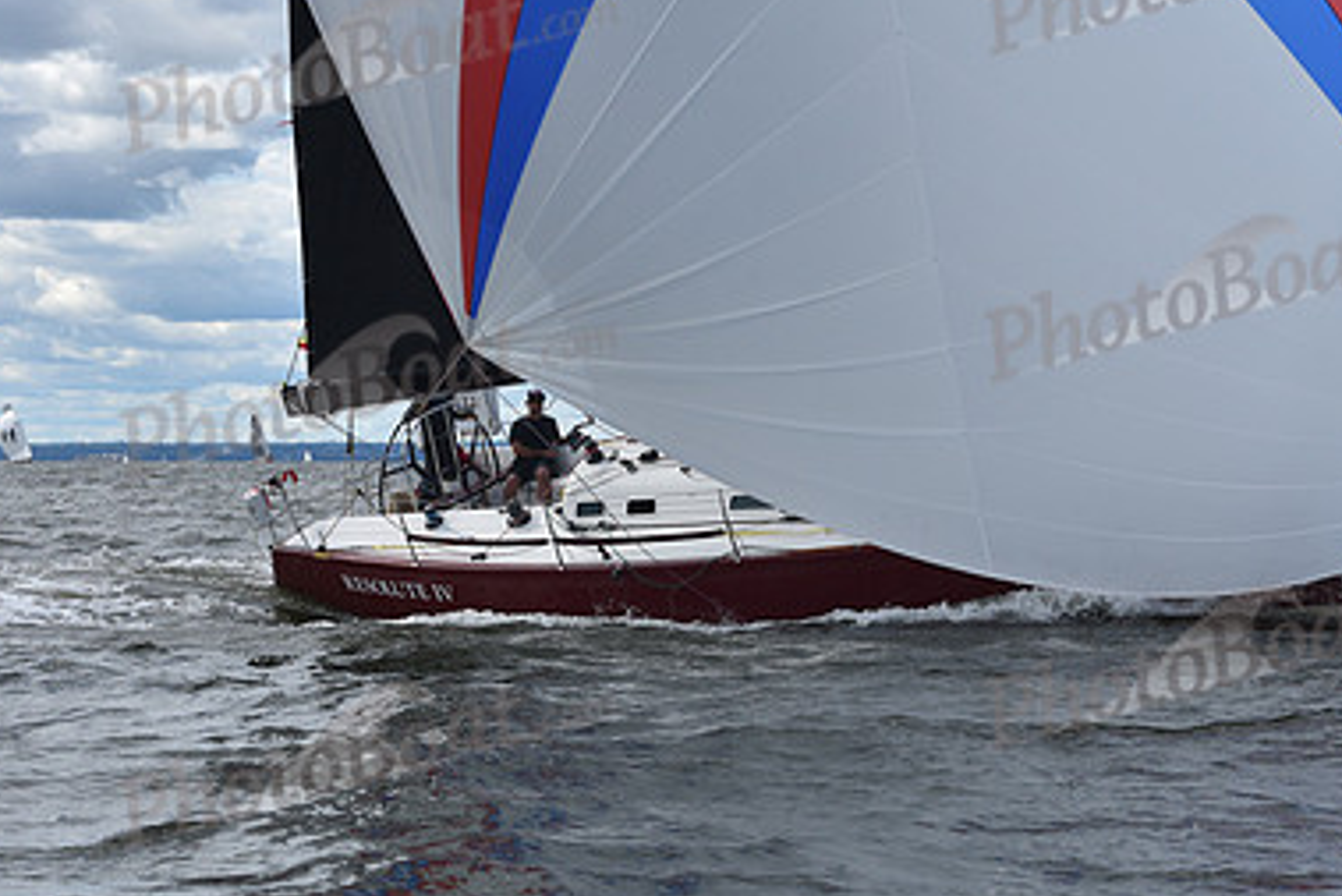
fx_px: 3990
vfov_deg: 12.8
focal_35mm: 107
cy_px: 522
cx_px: 804
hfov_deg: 19.1
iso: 250
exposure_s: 1/1000
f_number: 8
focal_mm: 70
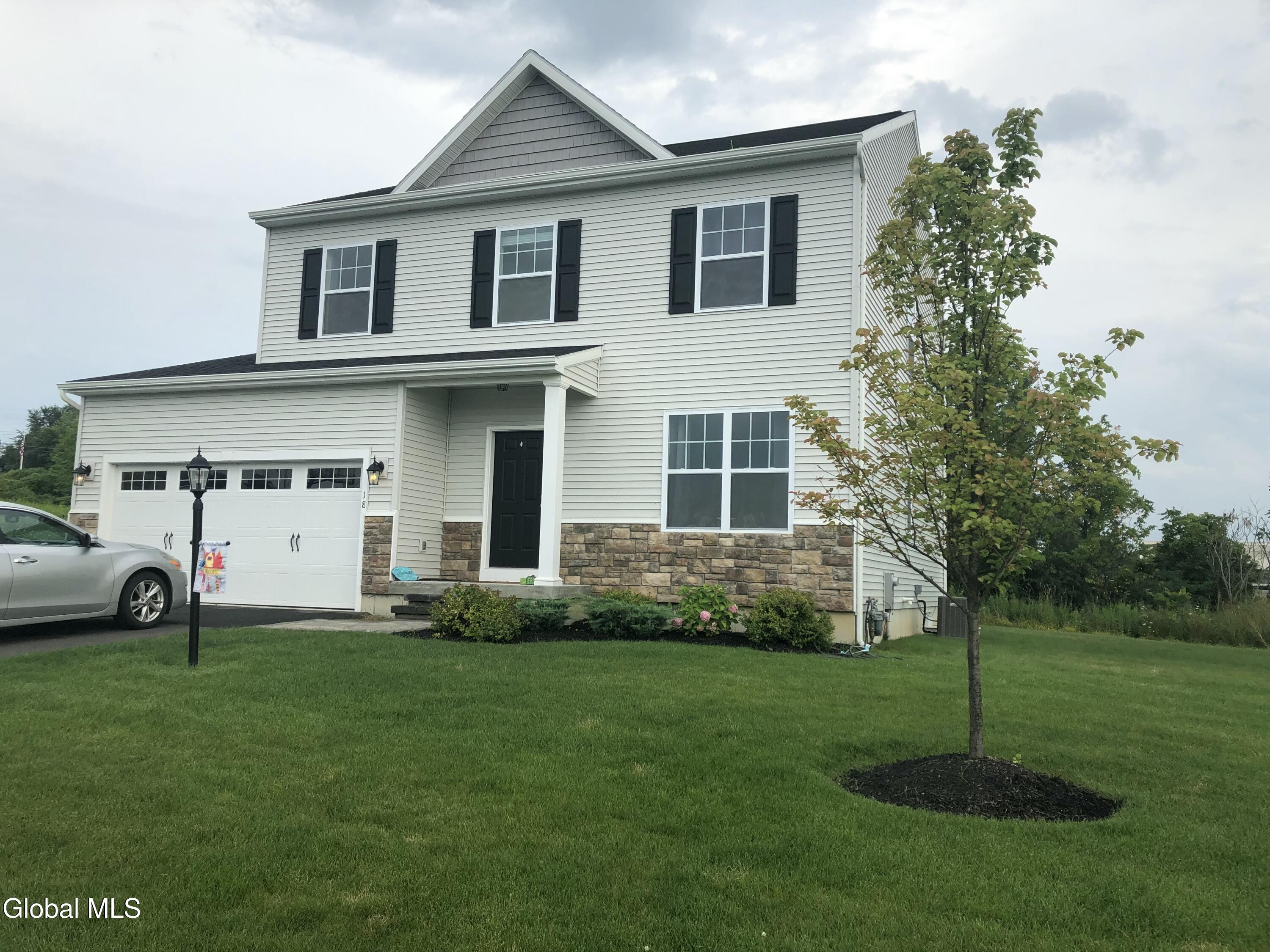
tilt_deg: +7.1
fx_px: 1027
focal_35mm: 28
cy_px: 476
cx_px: 635
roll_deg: -1.8
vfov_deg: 49.7
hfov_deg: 63.4
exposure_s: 1/1104
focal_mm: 3.99
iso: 20
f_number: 1.8
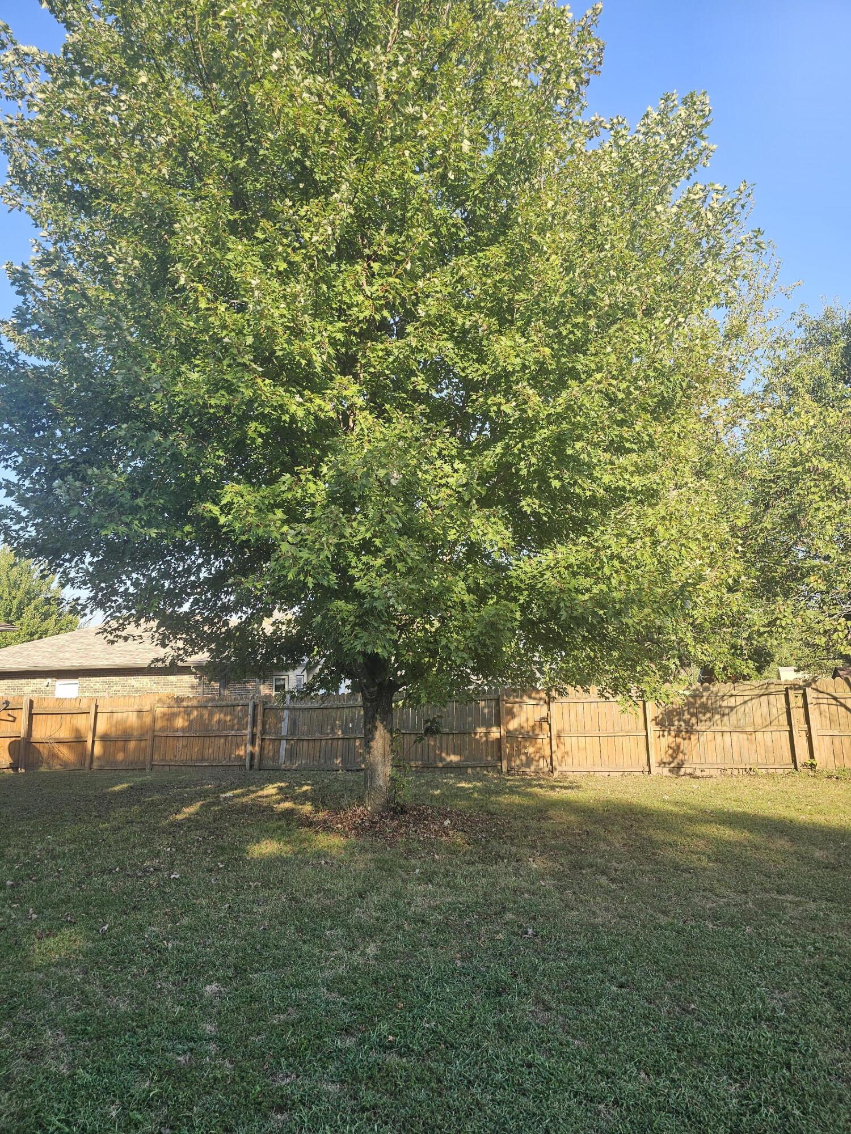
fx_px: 754
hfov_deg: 58.9
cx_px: 426
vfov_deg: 73.9
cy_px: 567
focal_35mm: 23
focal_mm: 6.3
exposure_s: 1/180
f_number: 1.7
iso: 10
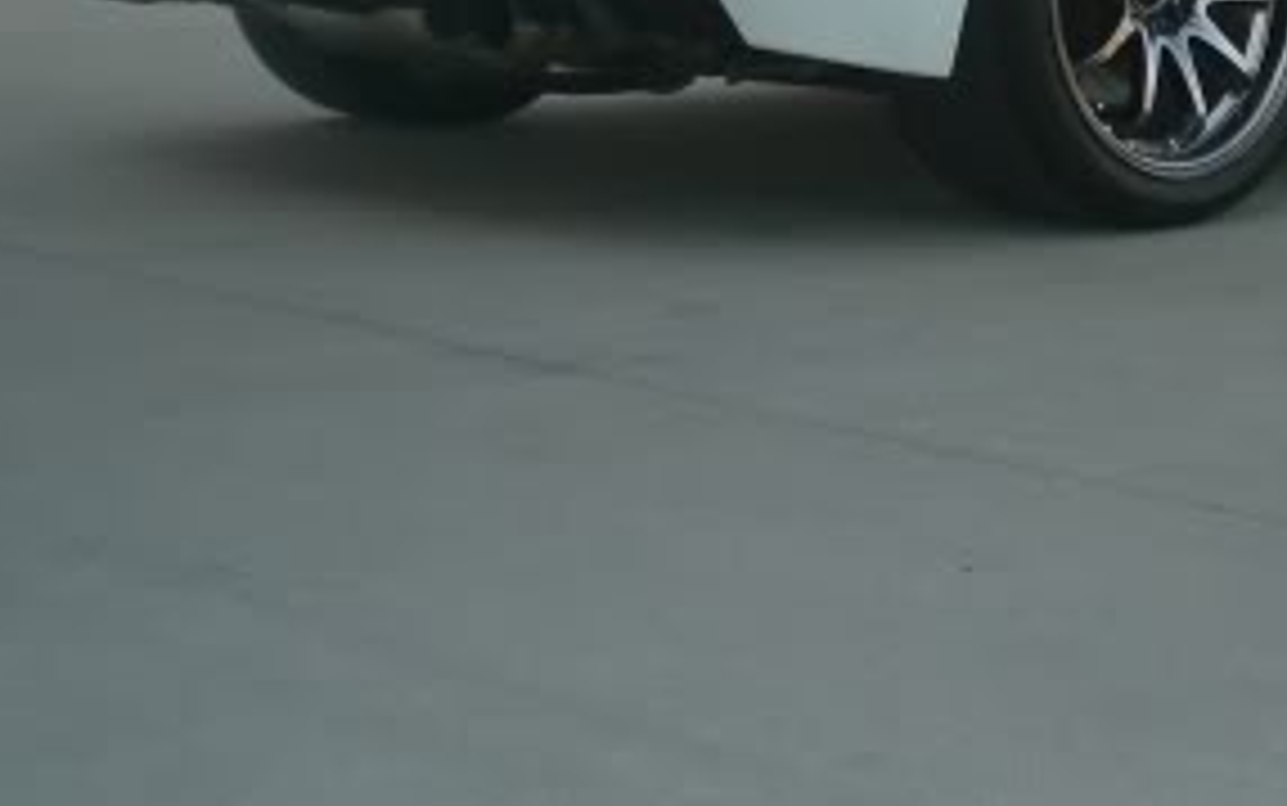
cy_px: -185
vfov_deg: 14.1
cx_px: 1080
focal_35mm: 90
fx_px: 3158
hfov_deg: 22.6
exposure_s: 1/200
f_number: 3.1
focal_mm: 6.3
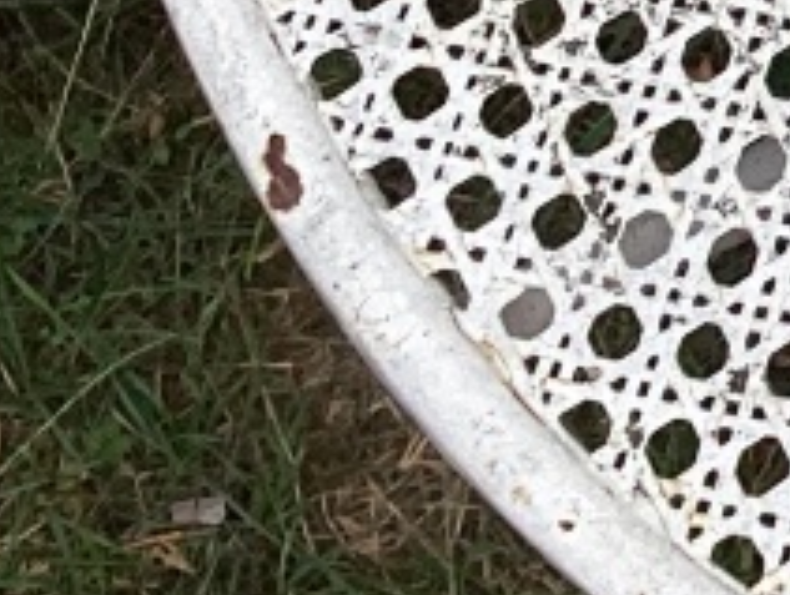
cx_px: 1831
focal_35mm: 176
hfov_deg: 10.0
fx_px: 4024
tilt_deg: -65.9
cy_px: -457
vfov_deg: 8.2
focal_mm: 3.3
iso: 25
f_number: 2.4
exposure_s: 1/657
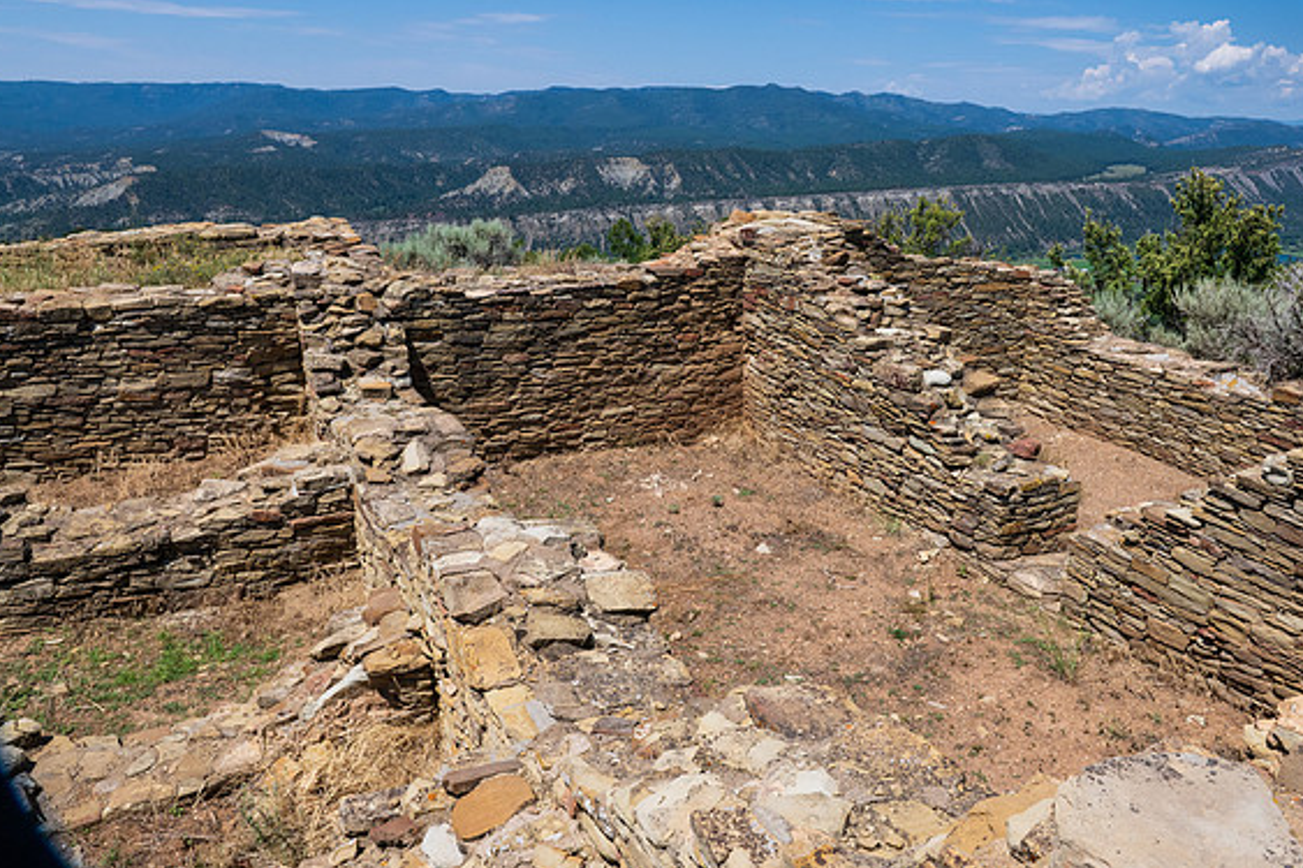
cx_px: 680
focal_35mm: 28
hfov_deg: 65.5
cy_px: 388
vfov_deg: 46.3
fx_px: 1013
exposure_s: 1/500
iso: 500
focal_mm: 24
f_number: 14
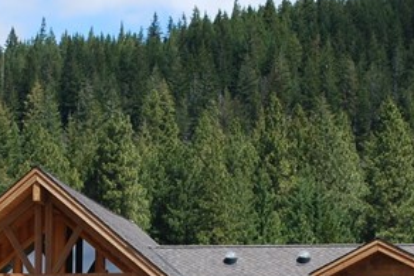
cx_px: 117
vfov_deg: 8.1
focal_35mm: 167
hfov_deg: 12.3
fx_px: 1921
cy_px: 354
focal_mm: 30
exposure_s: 1/200
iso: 100
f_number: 7.1
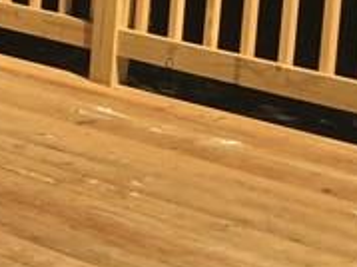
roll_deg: -3.0
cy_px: -72
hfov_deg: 10.8
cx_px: -381
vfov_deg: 8.8
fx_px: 1711
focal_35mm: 166
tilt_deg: -7.8
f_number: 2.2
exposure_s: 1/2083
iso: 32
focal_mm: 4.15
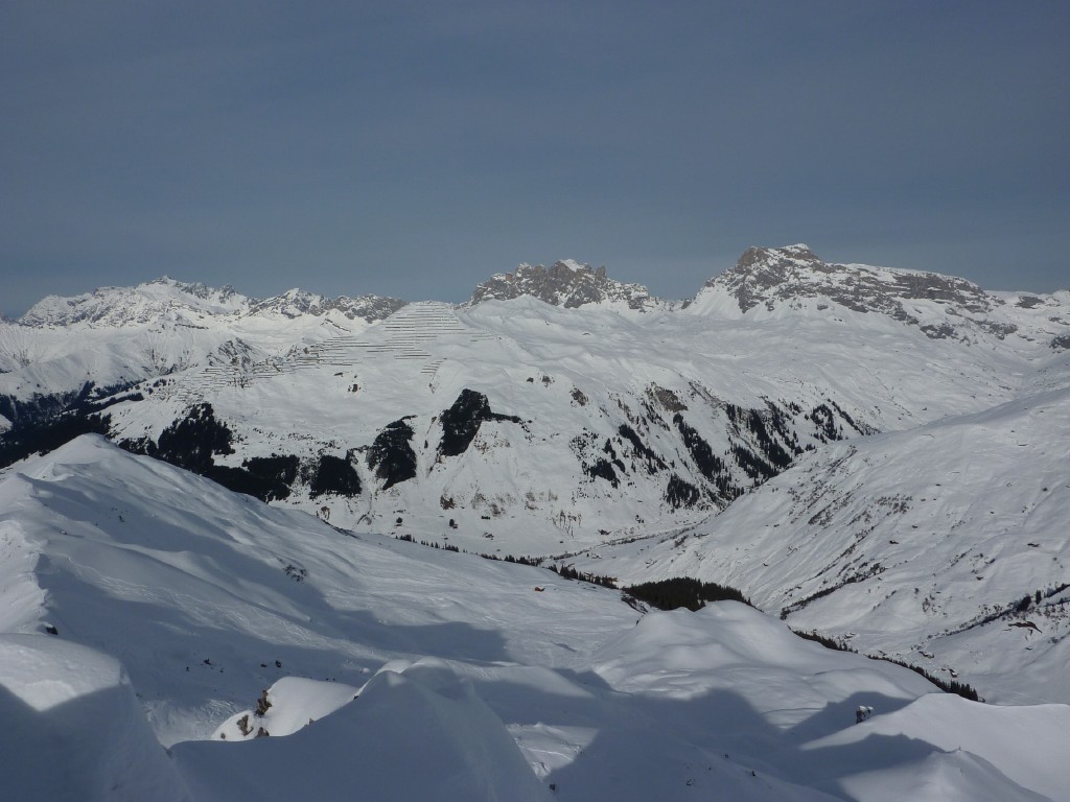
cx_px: 535
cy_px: 401
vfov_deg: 48.2
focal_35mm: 29
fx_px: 896
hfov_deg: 61.7
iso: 80
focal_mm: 4.7
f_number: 6.3
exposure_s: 1/1600
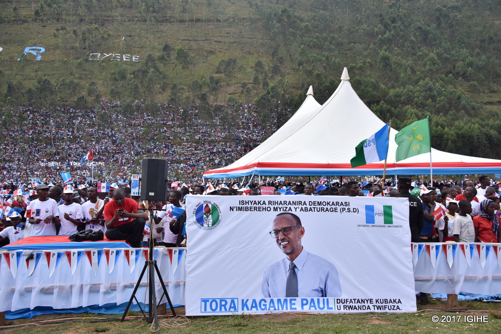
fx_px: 557
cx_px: 250
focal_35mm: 40
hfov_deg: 48.4
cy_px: 167
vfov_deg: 33.4
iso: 500
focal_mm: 40
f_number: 6.3
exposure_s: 1/1000
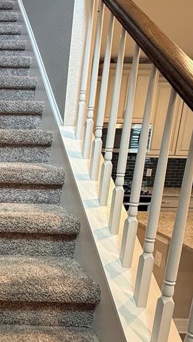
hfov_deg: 29.3
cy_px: 199
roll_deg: -1.7
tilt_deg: -11.6
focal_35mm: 34
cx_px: -45
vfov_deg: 57.7
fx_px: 309
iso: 250
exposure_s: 1/60
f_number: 2.2
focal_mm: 2.22
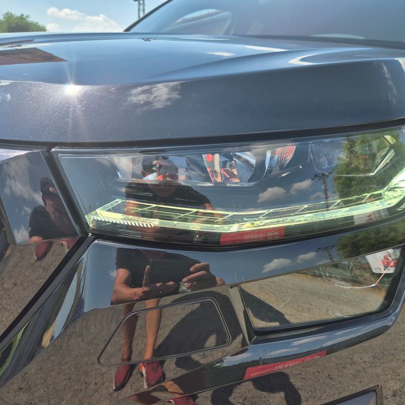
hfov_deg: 57.1
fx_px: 371
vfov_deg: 57.3
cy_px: 203
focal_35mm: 28
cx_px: 231
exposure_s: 1/1244
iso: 25
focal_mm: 5.4
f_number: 1.8
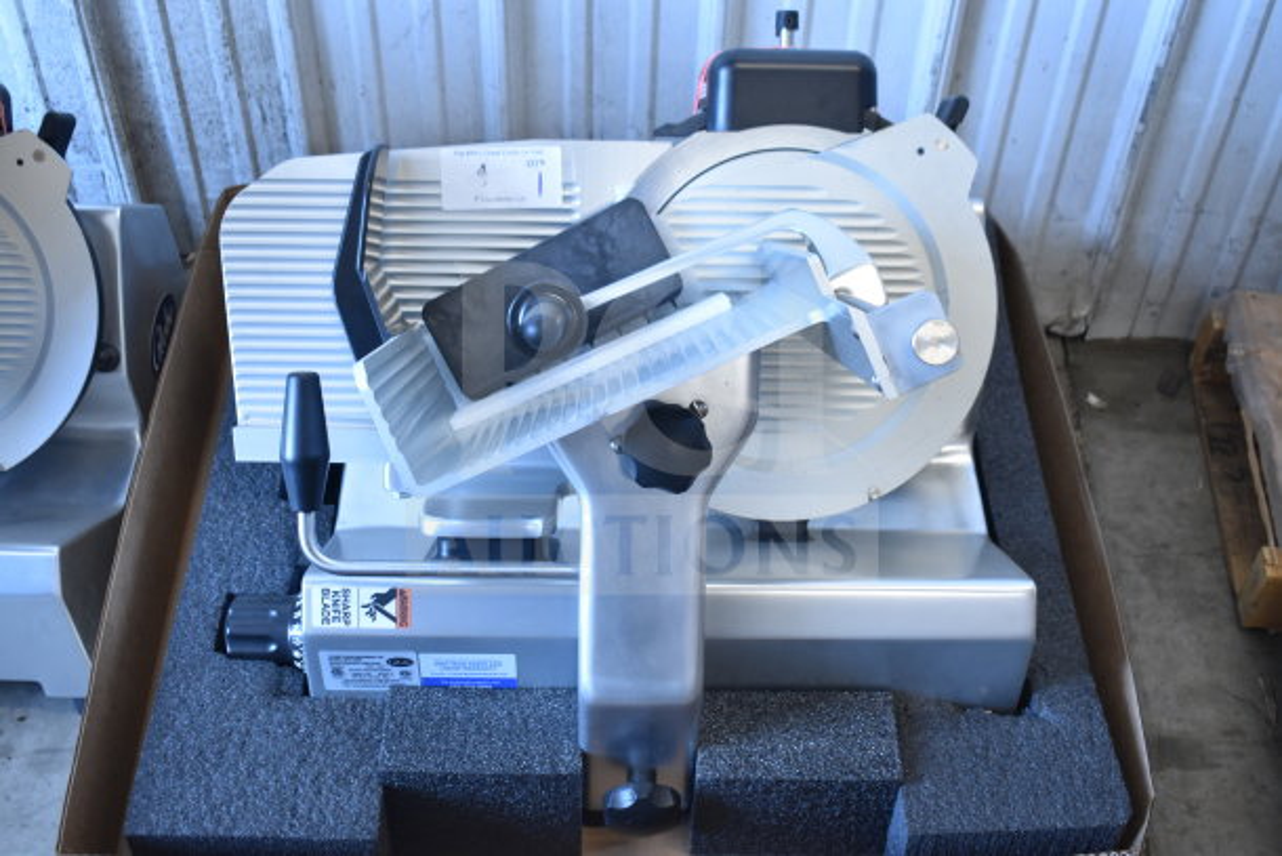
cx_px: 641
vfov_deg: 29.9
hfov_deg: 43.6
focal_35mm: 45
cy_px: 428
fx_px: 1603
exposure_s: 1/50
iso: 800
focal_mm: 30
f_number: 4.2
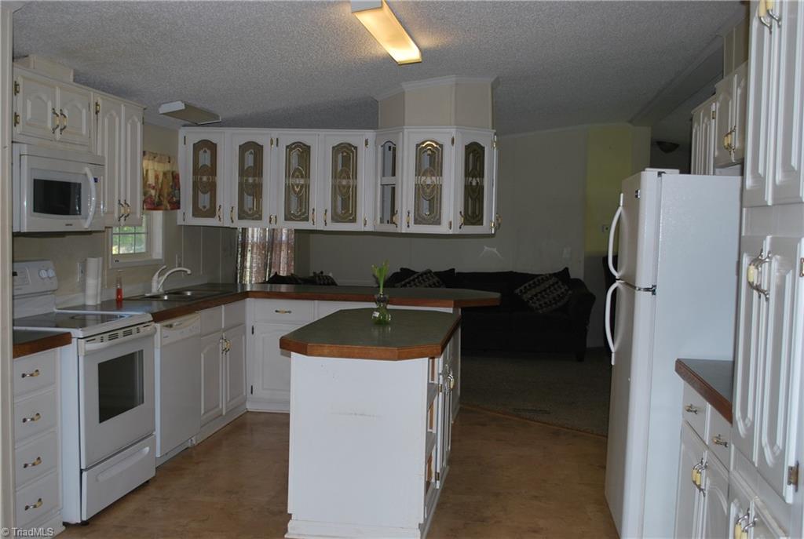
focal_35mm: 36
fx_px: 806
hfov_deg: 53.0
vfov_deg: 37.0
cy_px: 270
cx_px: 402
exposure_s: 1/60
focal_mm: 24
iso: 200
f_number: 4.2
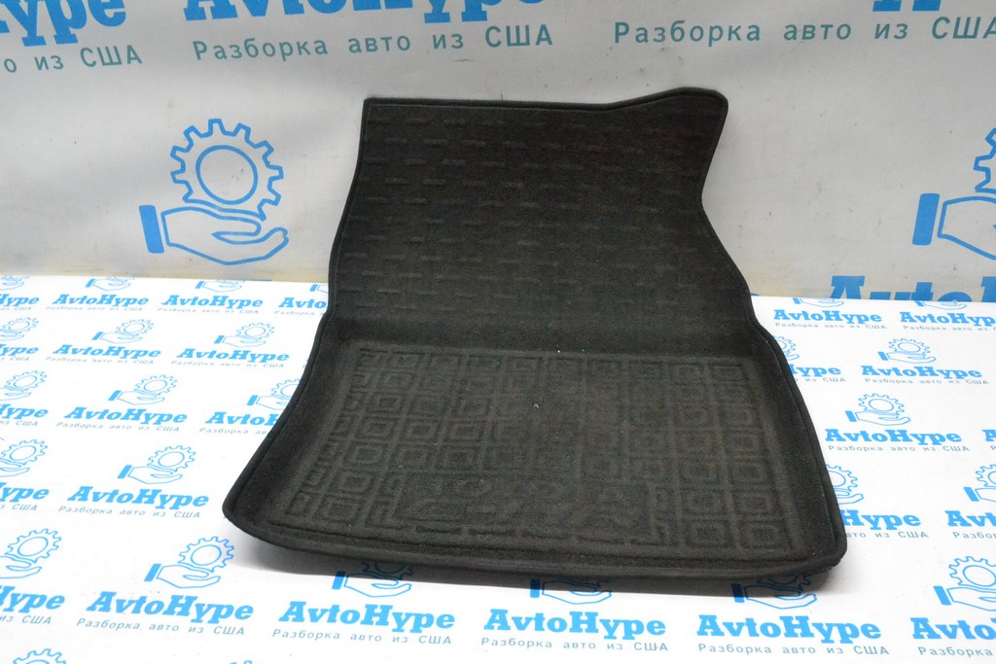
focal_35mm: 33
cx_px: 498
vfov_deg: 40.0
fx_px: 913
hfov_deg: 57.2
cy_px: 332
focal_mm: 22
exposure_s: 1/100
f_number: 13
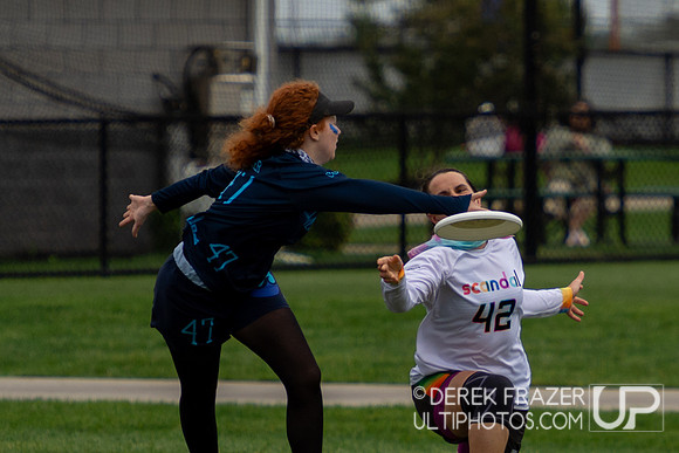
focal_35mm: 645
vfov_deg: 2.1
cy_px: 220
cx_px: 464
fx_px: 12160
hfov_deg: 3.2
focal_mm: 280
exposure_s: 1/1600
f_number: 5.6
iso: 800
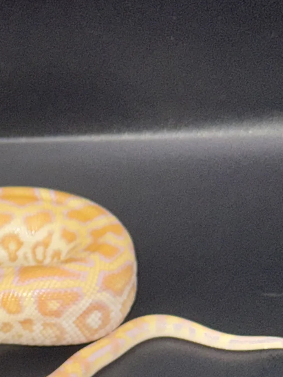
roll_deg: +4.9
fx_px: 1624
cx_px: -131
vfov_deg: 12.9
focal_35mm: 149
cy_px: 443
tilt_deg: -42.9
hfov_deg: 9.7
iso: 50
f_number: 1.78
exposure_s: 1/217
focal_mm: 6.76
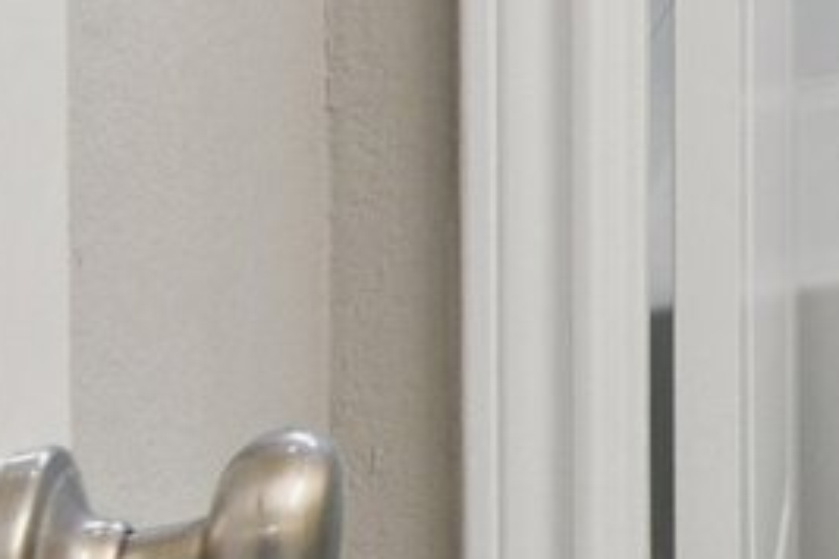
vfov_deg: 12.1
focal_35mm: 97
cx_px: 2423
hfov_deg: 12.0
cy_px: -647
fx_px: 2260
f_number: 8
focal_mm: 16
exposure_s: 1/15
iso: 500
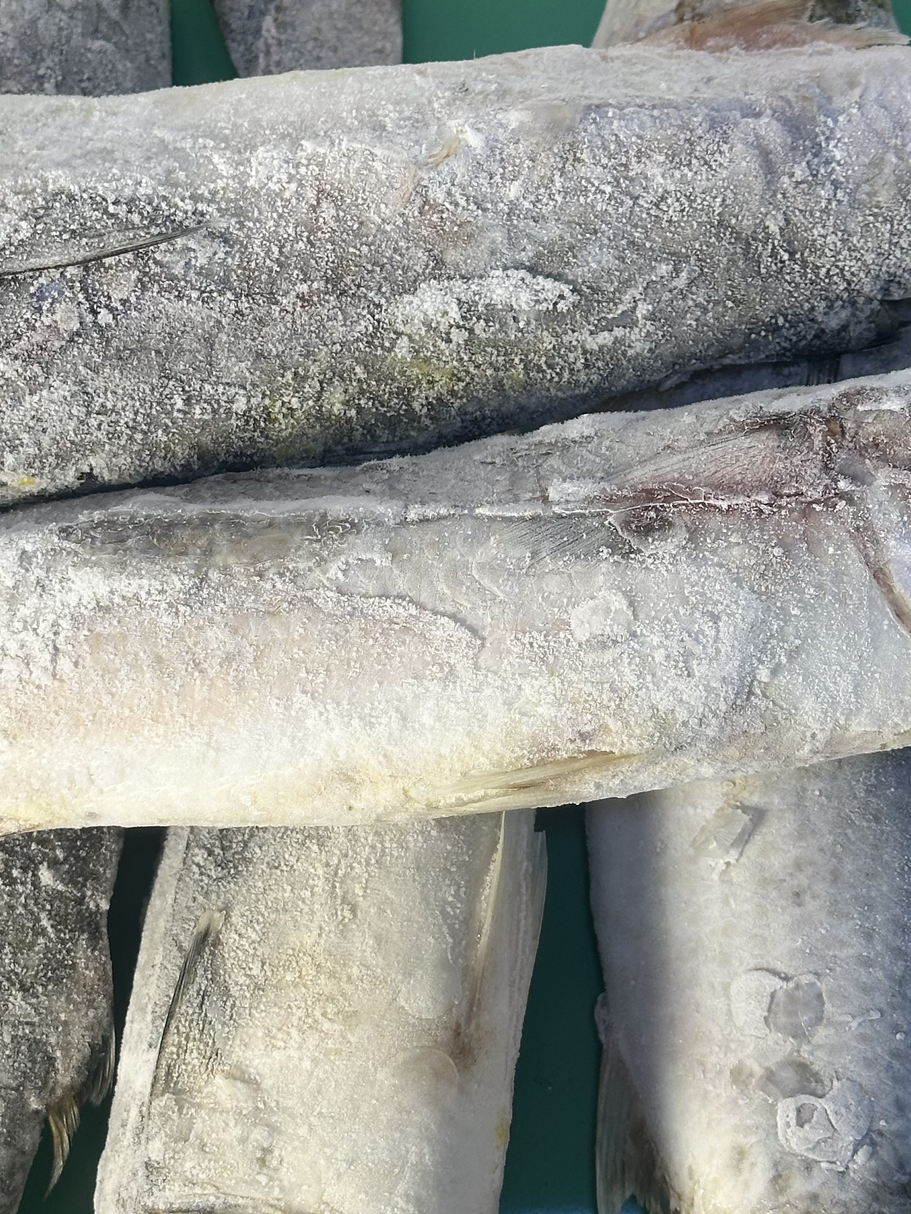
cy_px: 718
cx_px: 350
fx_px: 2877
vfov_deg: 23.8
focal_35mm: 82
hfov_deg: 18.0
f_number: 1.78
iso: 40
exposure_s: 1/109
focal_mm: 6.86
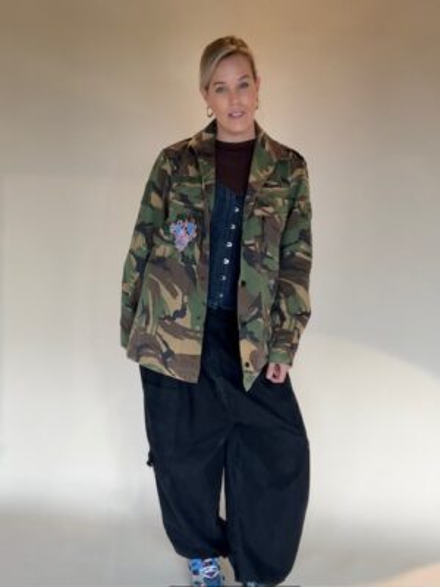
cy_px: 294
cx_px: 220
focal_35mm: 30
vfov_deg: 60.0
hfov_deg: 46.8
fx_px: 508
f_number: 1.9
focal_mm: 2.69
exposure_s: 1/82
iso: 80
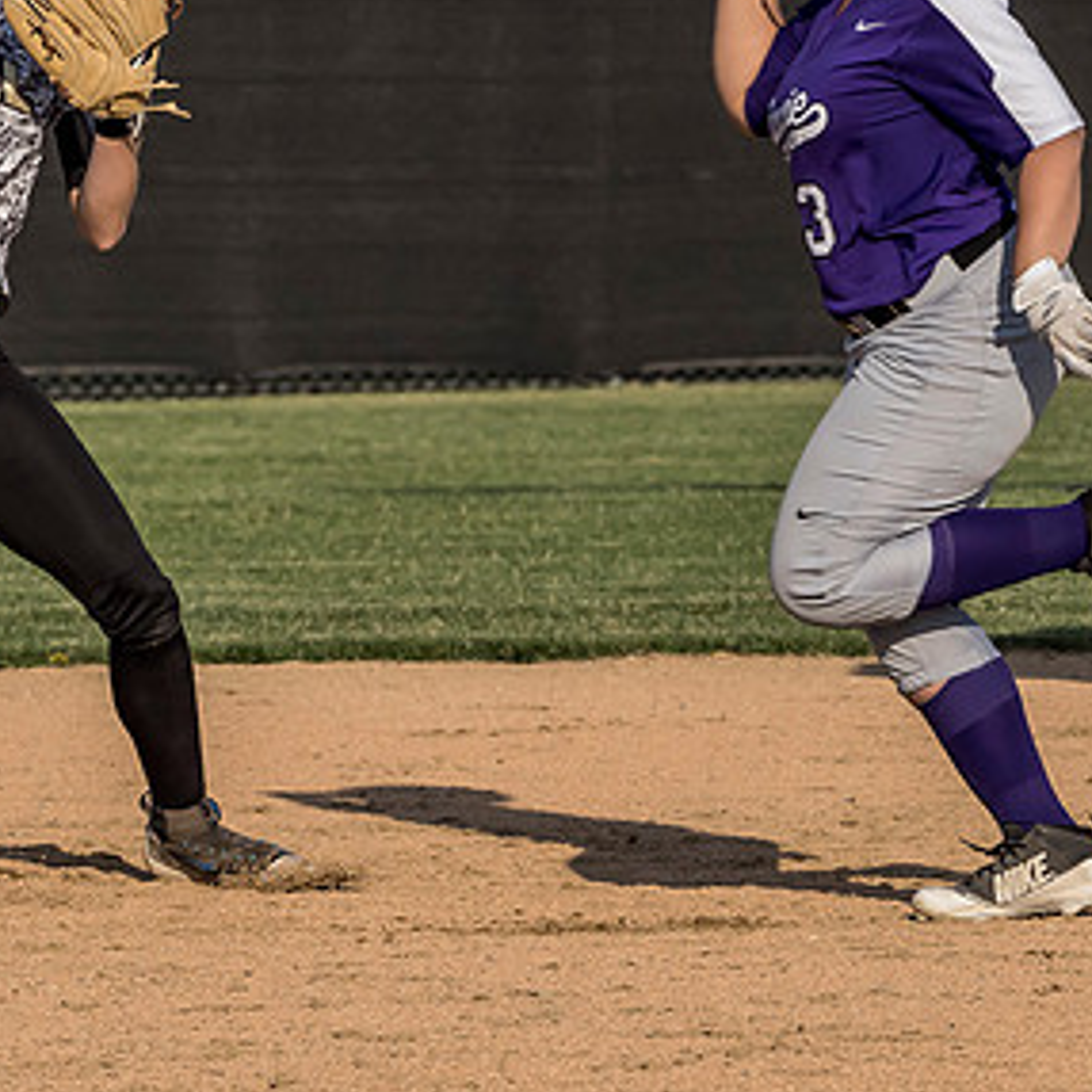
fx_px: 20522
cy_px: 377
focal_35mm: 575
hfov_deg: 3.0
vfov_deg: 3.0
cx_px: -183
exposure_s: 1/2000
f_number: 6.3
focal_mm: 127
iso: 400
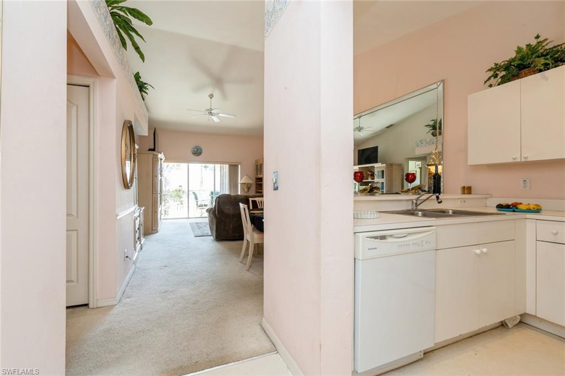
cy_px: 188
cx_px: 282
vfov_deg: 73.7
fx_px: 251
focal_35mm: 16
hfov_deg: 96.8
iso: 200
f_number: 8
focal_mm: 16
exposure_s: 1/6
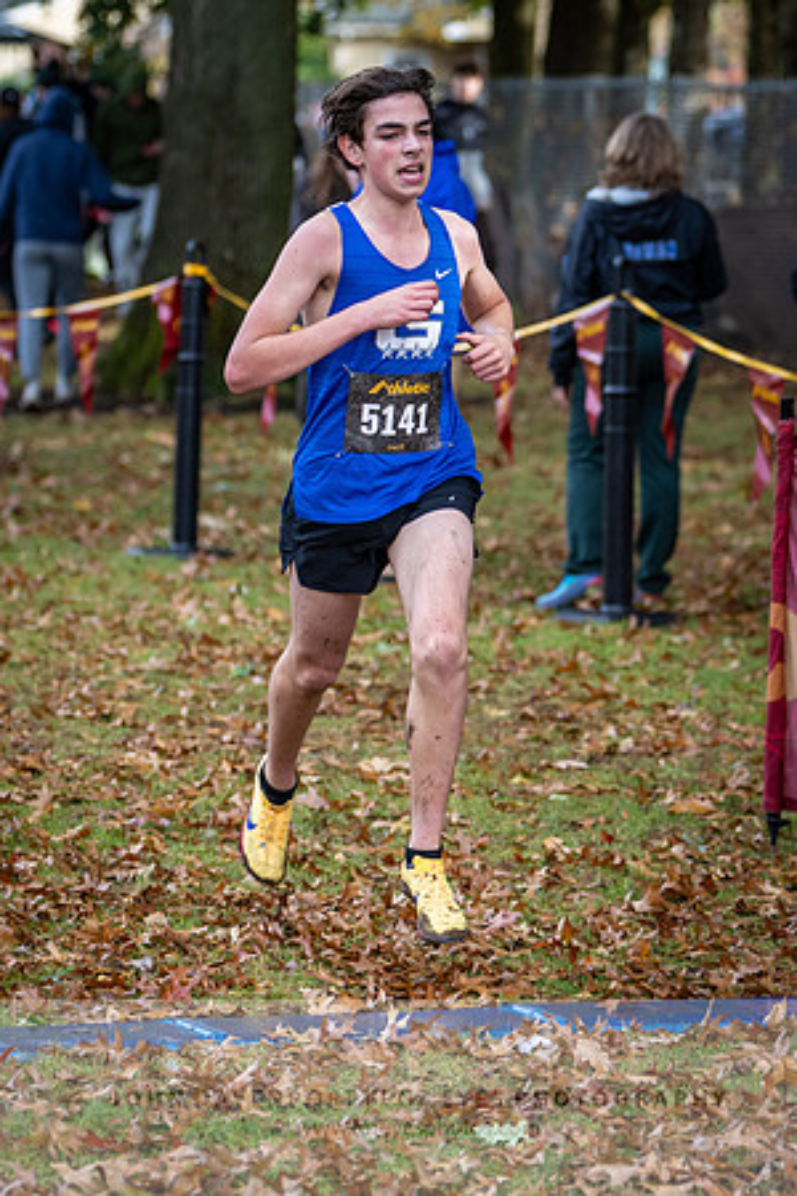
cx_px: 398
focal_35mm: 191
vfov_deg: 10.8
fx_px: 6344
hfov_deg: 7.2
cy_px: 449
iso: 360
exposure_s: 1/1000
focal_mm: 102
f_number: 2.8
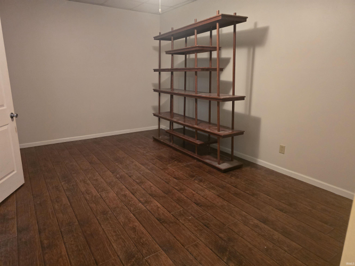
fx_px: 236
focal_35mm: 23
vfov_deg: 58.9
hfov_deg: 73.9
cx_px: 178
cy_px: 133
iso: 1600
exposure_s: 1/60
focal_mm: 6.3
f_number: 1.7
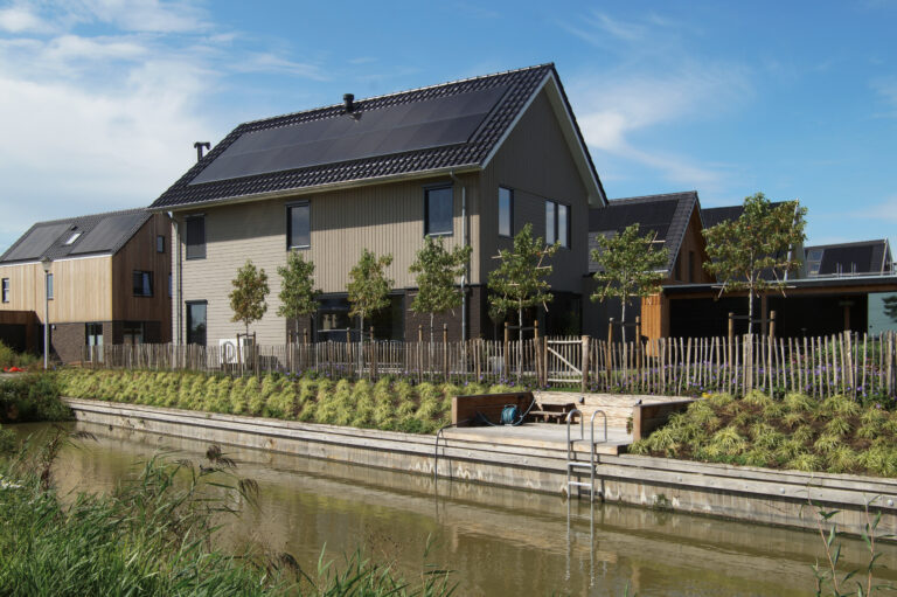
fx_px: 822
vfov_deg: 39.9
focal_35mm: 33
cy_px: 298
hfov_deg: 57.3
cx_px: 448
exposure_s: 1/80
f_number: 14
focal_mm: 22
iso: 100
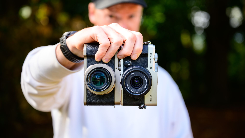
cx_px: 122
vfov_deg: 16.5
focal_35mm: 73
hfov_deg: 28.9
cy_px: 61
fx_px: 476
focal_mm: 70
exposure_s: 1/320
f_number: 3.2
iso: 200
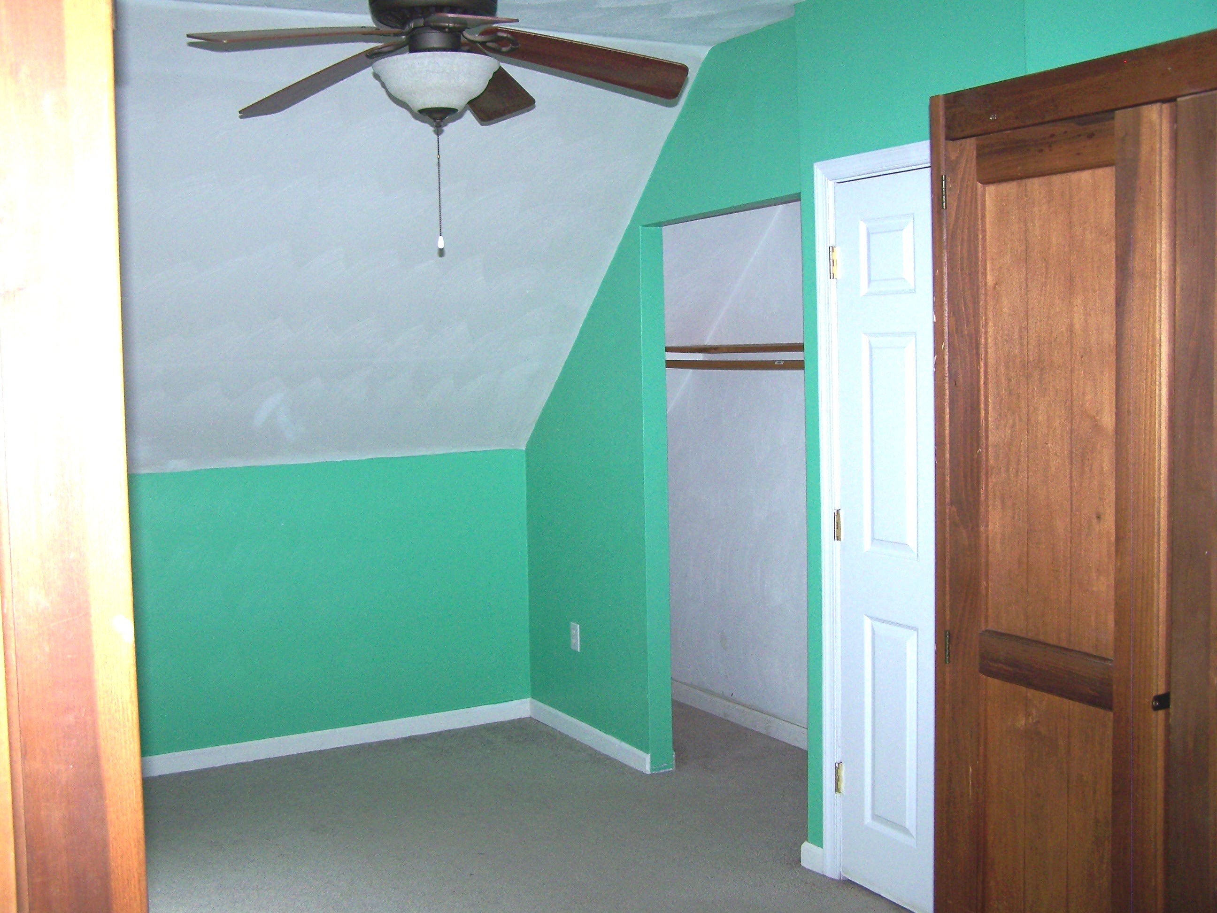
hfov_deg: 49.0
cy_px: 456
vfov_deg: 37.7
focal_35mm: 38
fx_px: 1336
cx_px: 608
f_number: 2.8
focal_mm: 6.3
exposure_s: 1/60
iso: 80
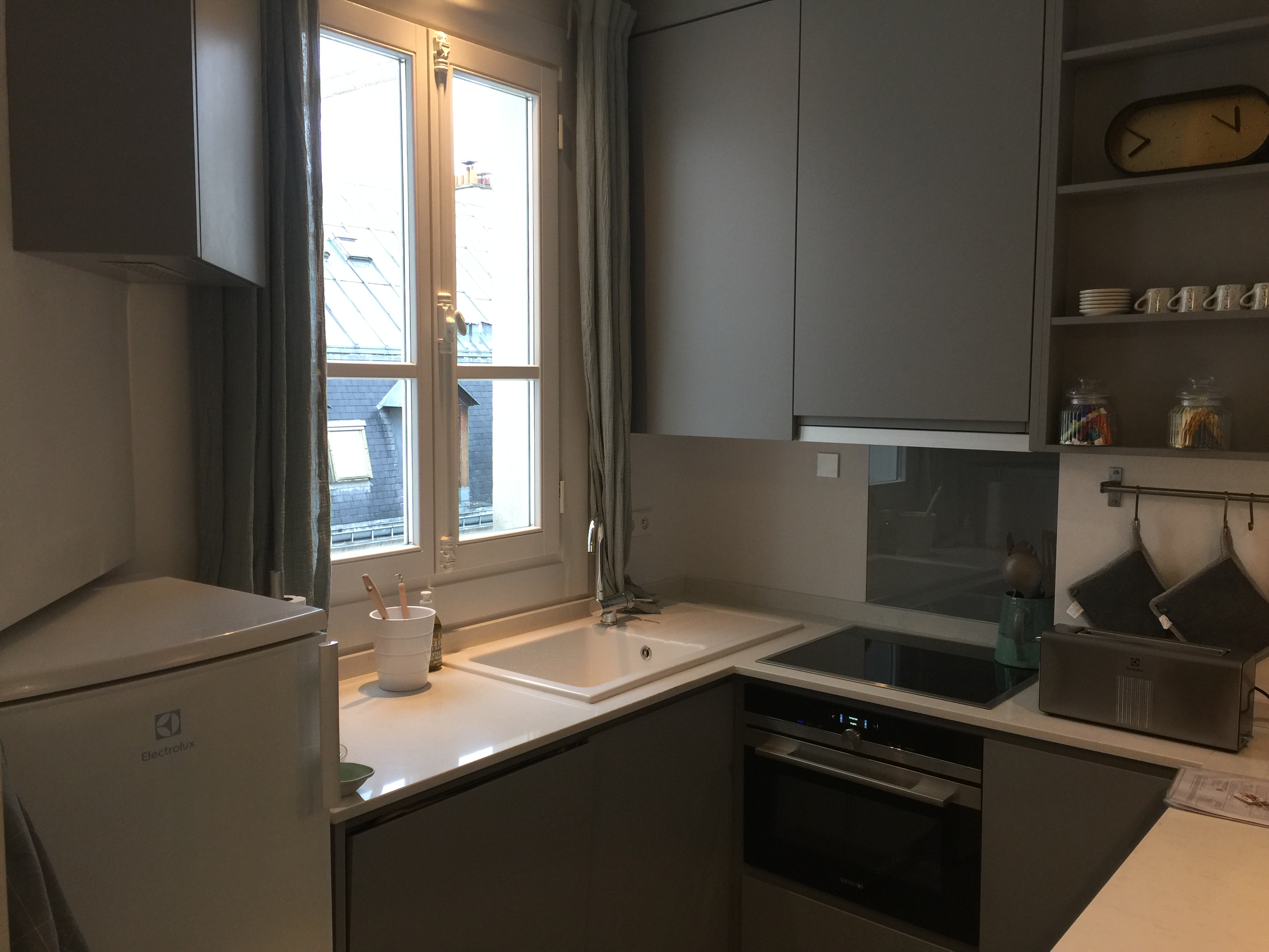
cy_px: 476
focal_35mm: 29
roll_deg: +1.0
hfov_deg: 61.7
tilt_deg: -3.5
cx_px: 634
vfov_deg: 48.2
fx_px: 1063
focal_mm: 4.15
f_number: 2.2
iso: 50
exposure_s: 1/33
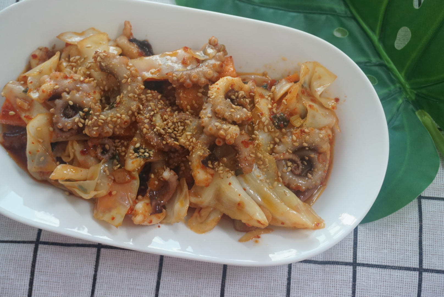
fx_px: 685
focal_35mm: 56
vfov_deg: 24.4
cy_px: 148
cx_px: 222
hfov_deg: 35.9
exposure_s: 1/80
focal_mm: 37
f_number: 5.6
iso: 1000
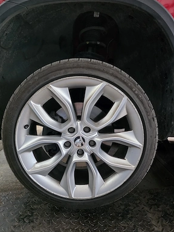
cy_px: 120
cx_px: 84
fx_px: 161
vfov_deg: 71.5
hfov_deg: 56.9
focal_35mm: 24
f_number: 1.7
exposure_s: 1/101
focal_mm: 6.3
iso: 1250
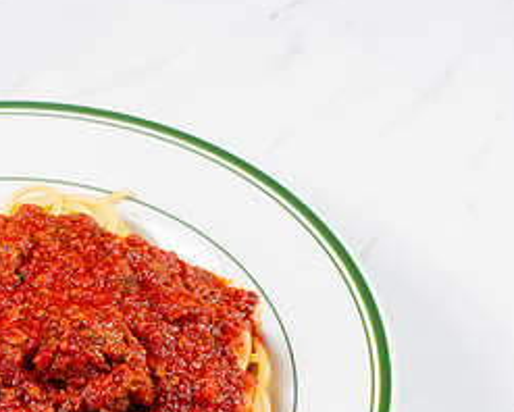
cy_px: 399
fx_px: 2071
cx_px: 3
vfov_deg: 11.3
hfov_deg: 13.9
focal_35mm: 136
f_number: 10
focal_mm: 50
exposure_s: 1/250
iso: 200
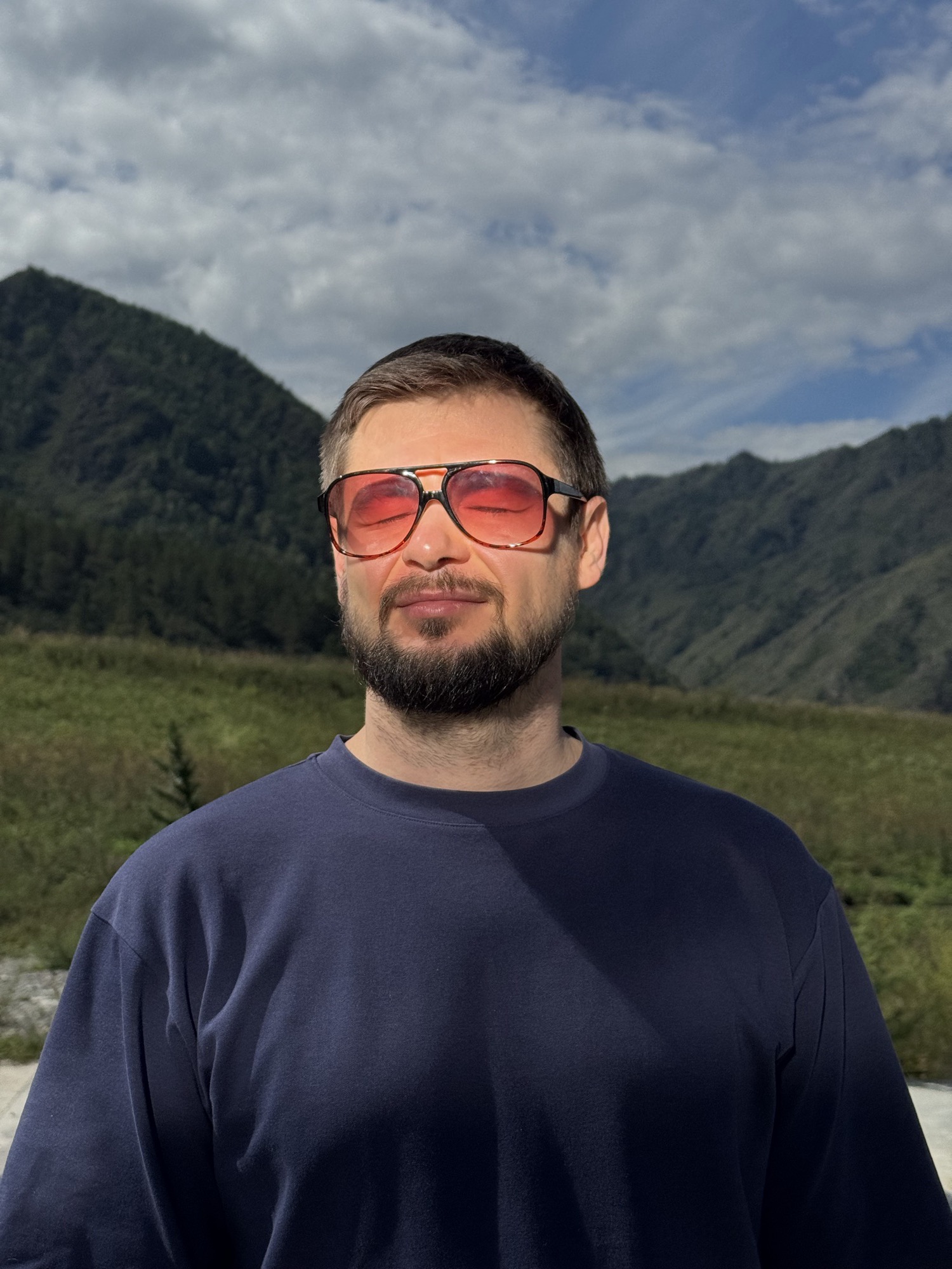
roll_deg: -0.8
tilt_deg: +4.7
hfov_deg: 30.3
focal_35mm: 48
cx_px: 476
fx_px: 1760
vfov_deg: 39.7
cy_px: 634
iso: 64
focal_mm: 6.76
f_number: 1.78
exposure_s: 1/20000
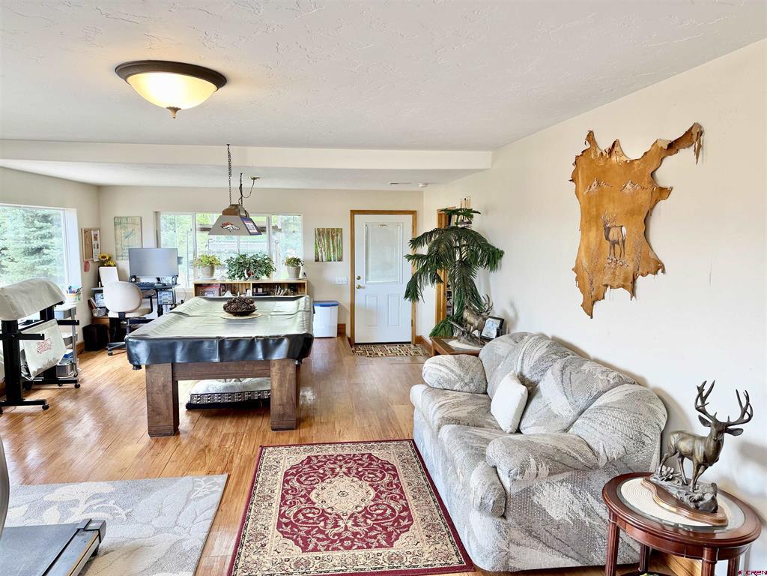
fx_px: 532
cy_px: 288
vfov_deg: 56.8
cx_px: 384
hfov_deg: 71.6
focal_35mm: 24
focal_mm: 6.76
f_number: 1.78
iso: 125
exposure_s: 1/120
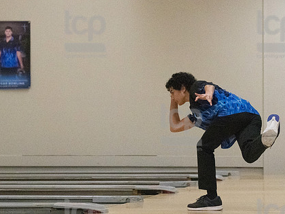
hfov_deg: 9.7
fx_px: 1671
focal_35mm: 203
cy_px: 128
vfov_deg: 7.3
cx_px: 181
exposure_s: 1/1250
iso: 10000
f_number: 4
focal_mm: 102
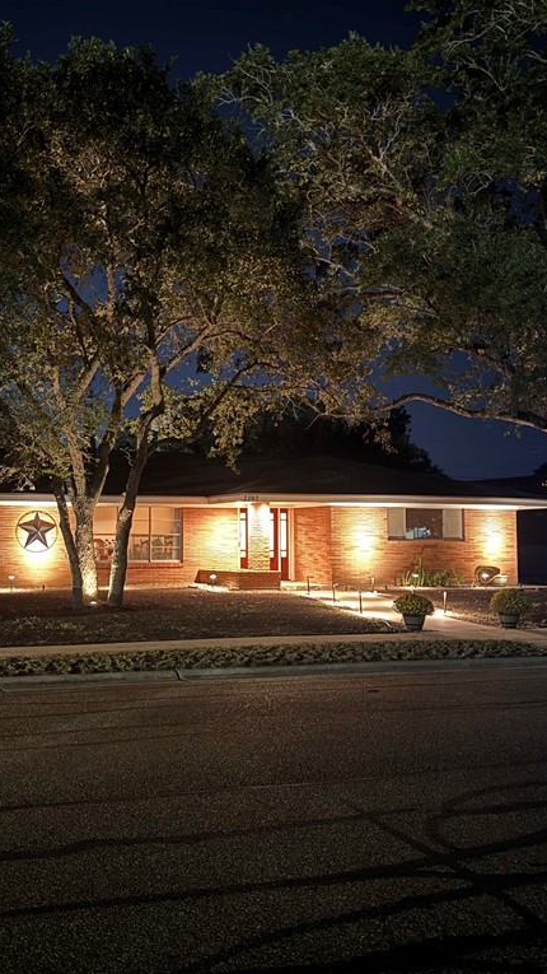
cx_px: 159
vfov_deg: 56.6
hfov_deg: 33.2
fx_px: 903
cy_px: 488
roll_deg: -0.1
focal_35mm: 35
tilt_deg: +3.0
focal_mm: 6.76
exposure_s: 1/5
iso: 1000
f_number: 1.78
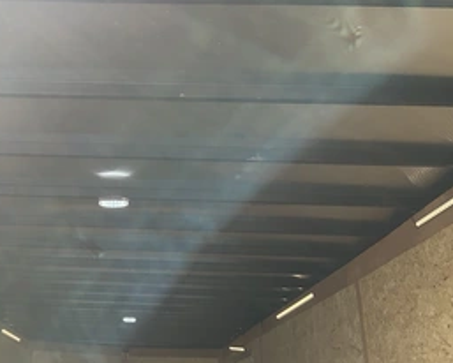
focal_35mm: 44
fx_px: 590
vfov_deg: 34.1
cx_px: 115
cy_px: 148
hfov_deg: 40.8
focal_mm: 3
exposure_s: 1/397
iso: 25
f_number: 1.8
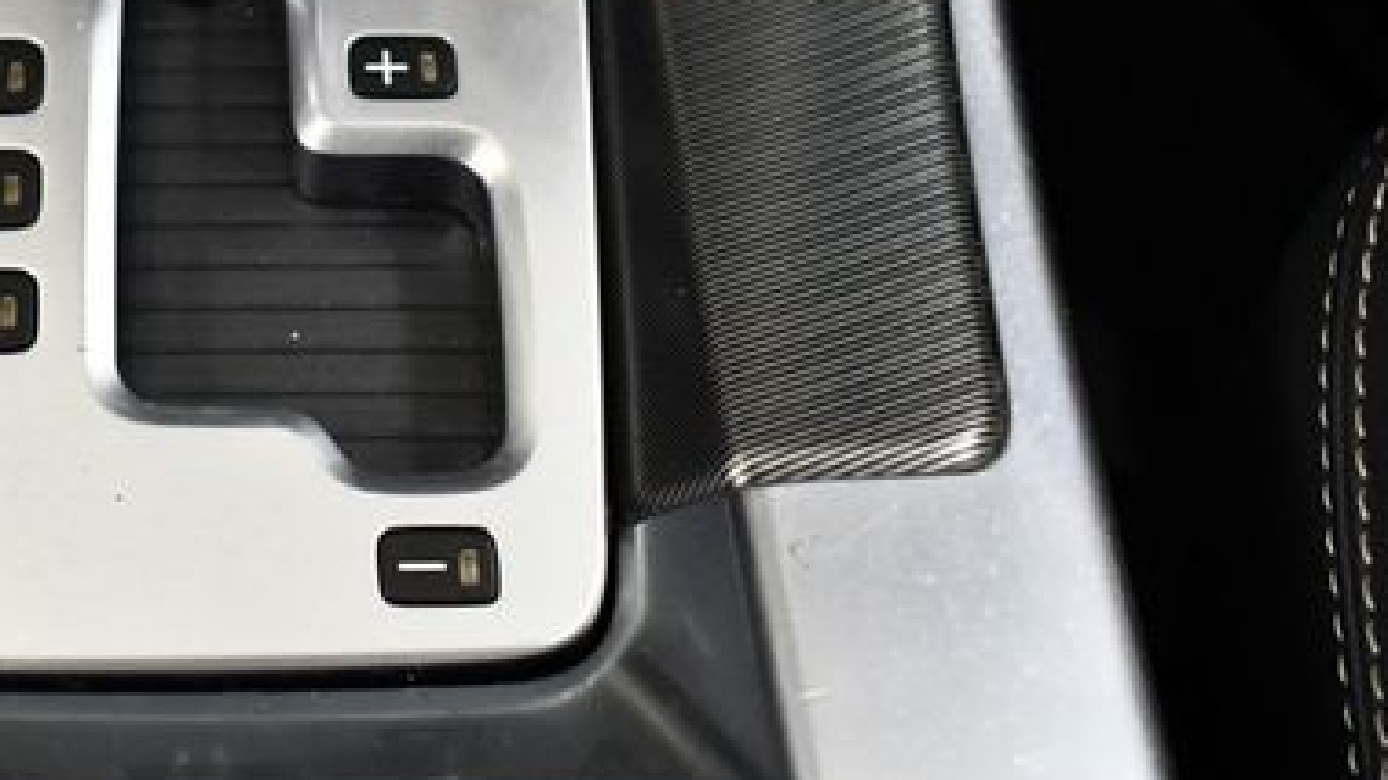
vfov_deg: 15.4
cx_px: 223
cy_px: 146
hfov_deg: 26.5
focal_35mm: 78
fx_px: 2870
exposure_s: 1/125
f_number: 3.8
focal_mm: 22
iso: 2500
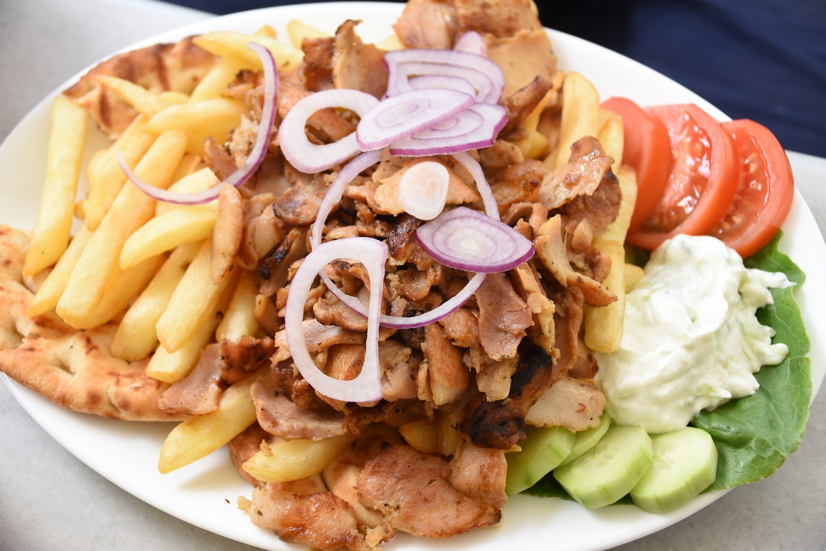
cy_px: 273
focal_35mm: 67
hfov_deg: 30.1
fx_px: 1537
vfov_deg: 20.3
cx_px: 416
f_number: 5.6
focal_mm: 44
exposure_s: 1/30
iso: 100
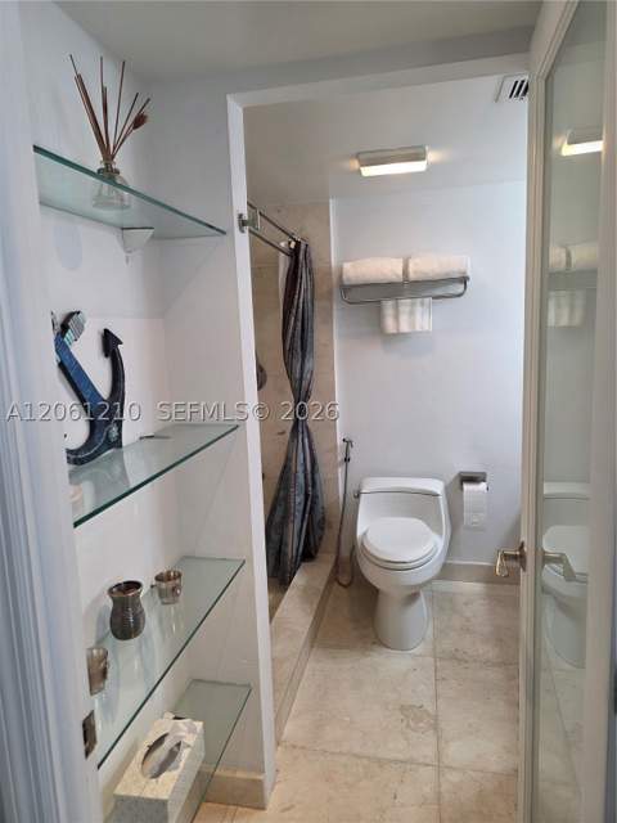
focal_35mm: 23
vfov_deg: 73.9
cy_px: 412
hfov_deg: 58.9
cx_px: 308
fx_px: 547
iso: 200
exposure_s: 1/120
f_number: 1.7
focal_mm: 6.3
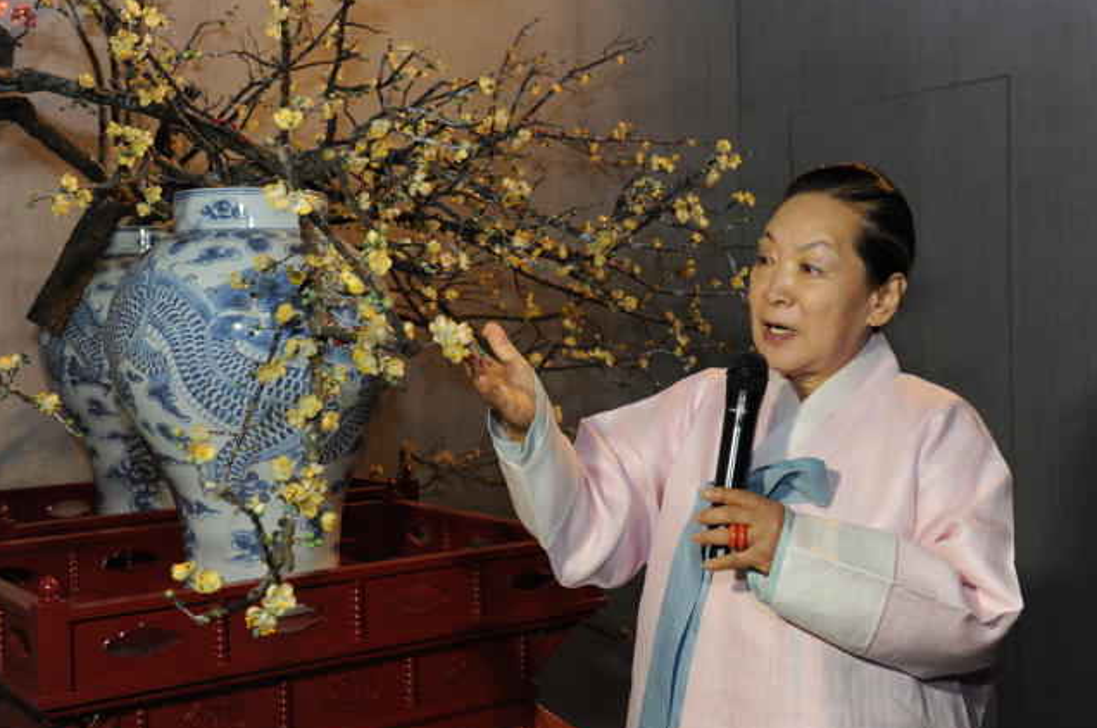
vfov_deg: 29.8
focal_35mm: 45
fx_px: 1369
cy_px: 367
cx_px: 543
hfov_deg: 43.7
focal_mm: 44
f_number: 5.6
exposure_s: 1/100
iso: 1600
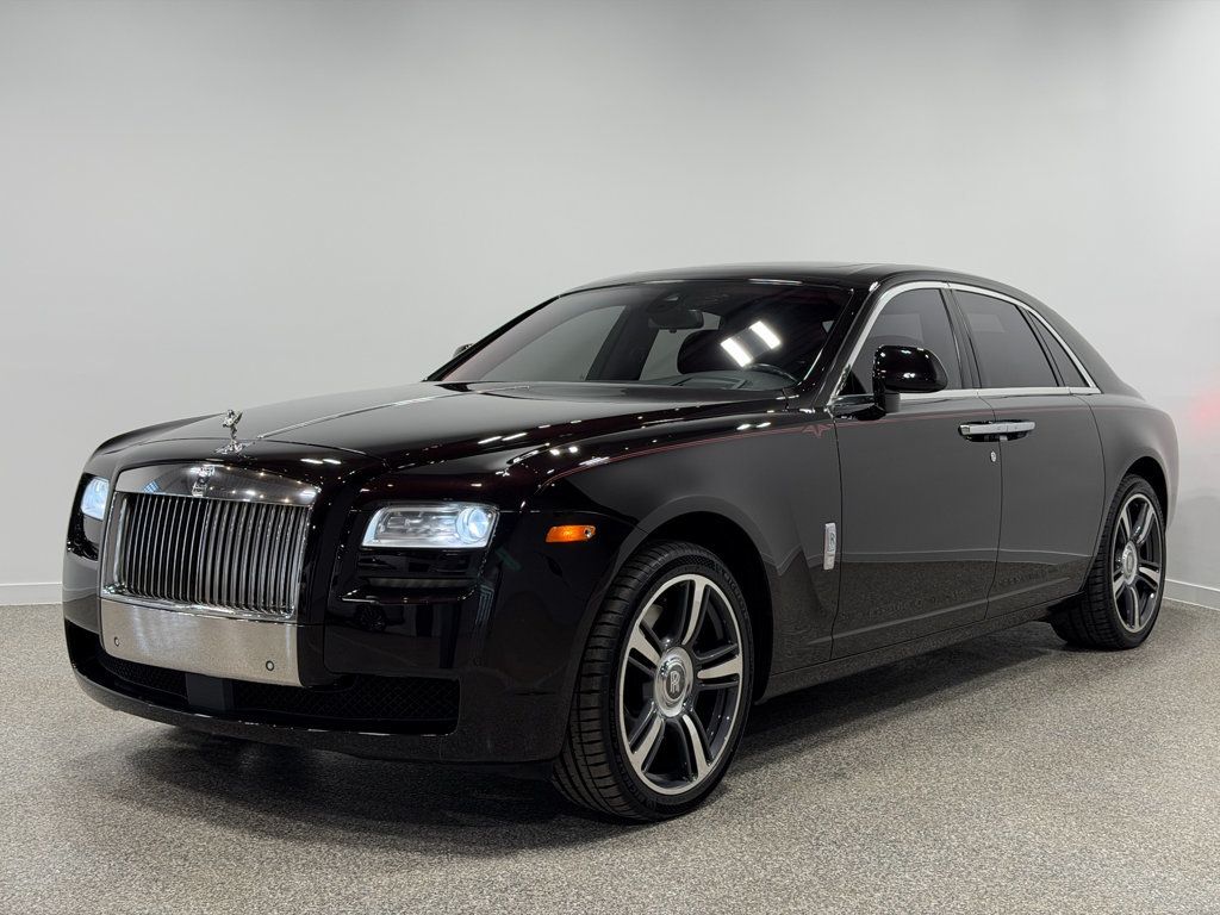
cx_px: 610
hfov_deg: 39.7
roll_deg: -0.7
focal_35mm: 48
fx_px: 1692
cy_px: 458
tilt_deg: -4.1
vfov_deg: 30.3
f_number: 1.78
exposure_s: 1/209
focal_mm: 6.76
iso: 50
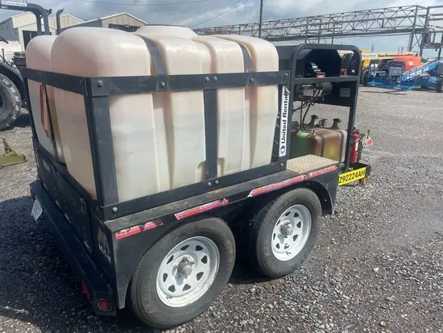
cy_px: 166
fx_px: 333
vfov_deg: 53.1
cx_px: 222
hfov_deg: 67.3
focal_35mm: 26
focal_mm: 4.2
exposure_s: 1/4651
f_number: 1.6
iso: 32
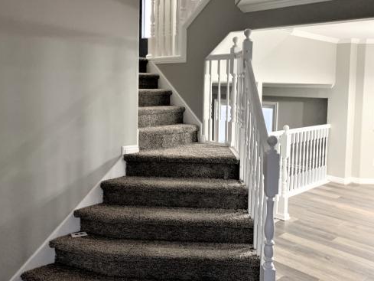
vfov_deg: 41.6
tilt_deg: +1.3
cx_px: 154
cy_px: 109
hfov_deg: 53.7
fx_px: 367
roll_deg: +1.3
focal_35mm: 34
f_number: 1.8
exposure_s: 1/30
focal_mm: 4.25
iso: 320
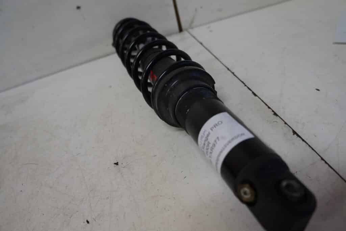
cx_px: 173
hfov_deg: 67.4
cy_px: 116
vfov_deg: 47.9
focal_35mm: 27
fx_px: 260
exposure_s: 1/60
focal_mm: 18
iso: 640
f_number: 4
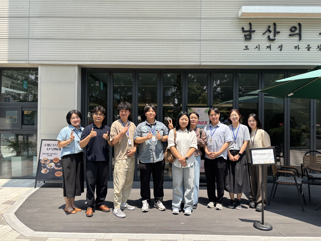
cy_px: 120
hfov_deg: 67.3
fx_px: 241
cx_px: 160
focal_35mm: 26
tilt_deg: -0.1
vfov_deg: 53.1
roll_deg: +0.0
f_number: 1.6
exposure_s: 1/1080
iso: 50
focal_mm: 5.96
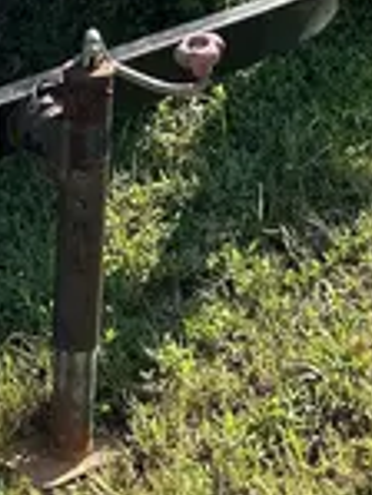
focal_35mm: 128
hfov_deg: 11.6
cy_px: -35
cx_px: 189
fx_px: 1831
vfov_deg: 15.0
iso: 50
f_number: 1.5
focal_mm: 5.7
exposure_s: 1/1344
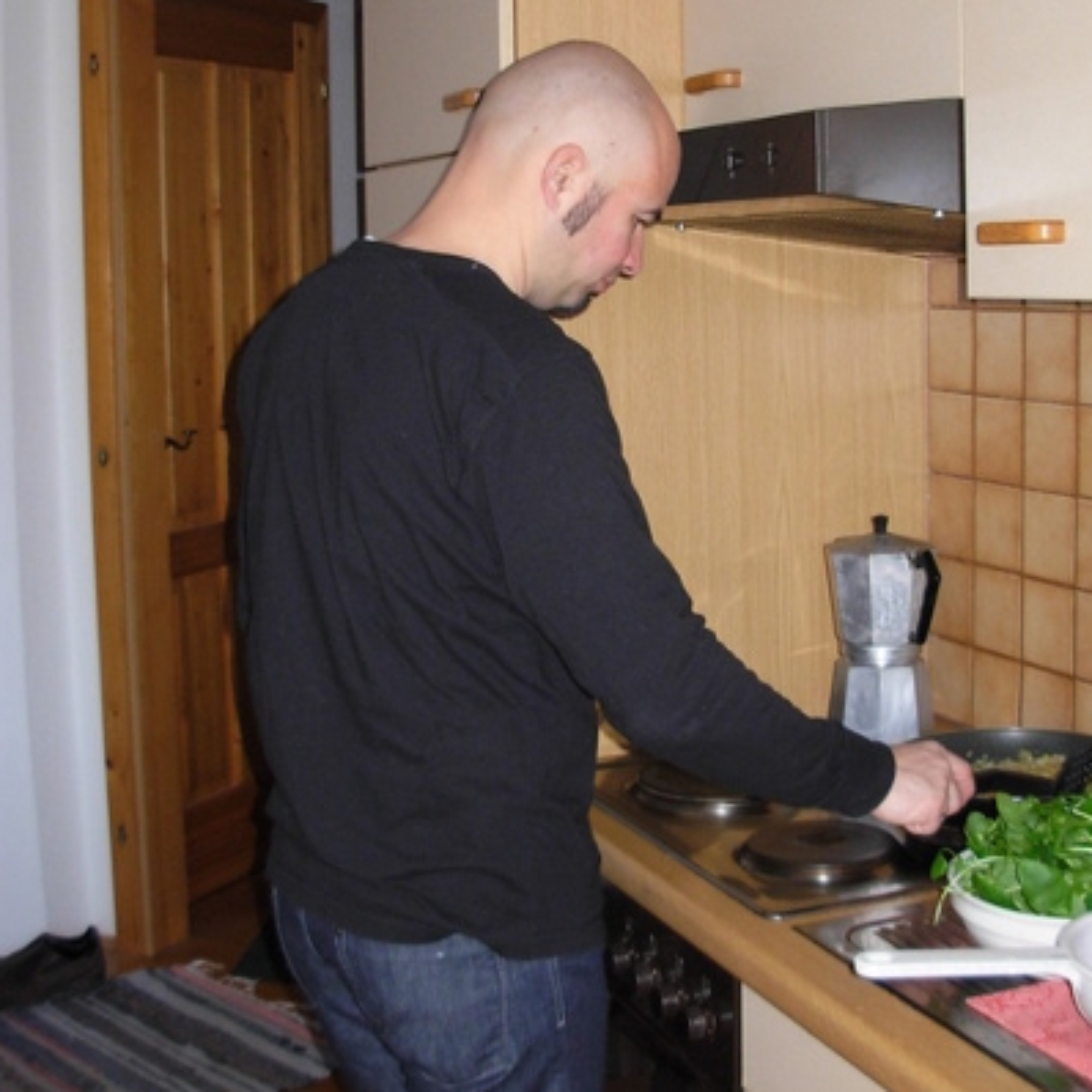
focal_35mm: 54
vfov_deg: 31.4
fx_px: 1927
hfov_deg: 31.6
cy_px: 370
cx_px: 639
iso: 149
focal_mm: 6.3
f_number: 2.9
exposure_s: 1/60.4
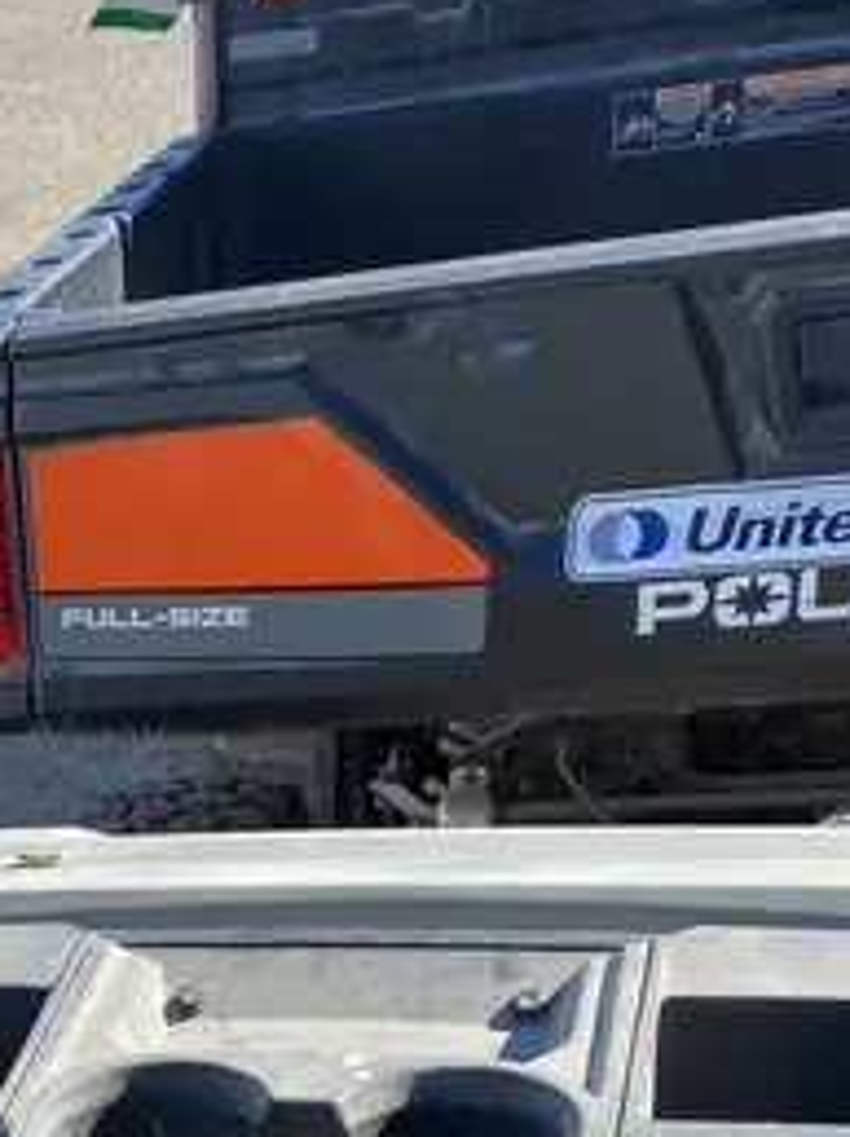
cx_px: -313
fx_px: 2427
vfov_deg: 22.7
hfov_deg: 18.3
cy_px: 1589
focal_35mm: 74
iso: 32
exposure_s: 1/827
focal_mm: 4.25
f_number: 1.8
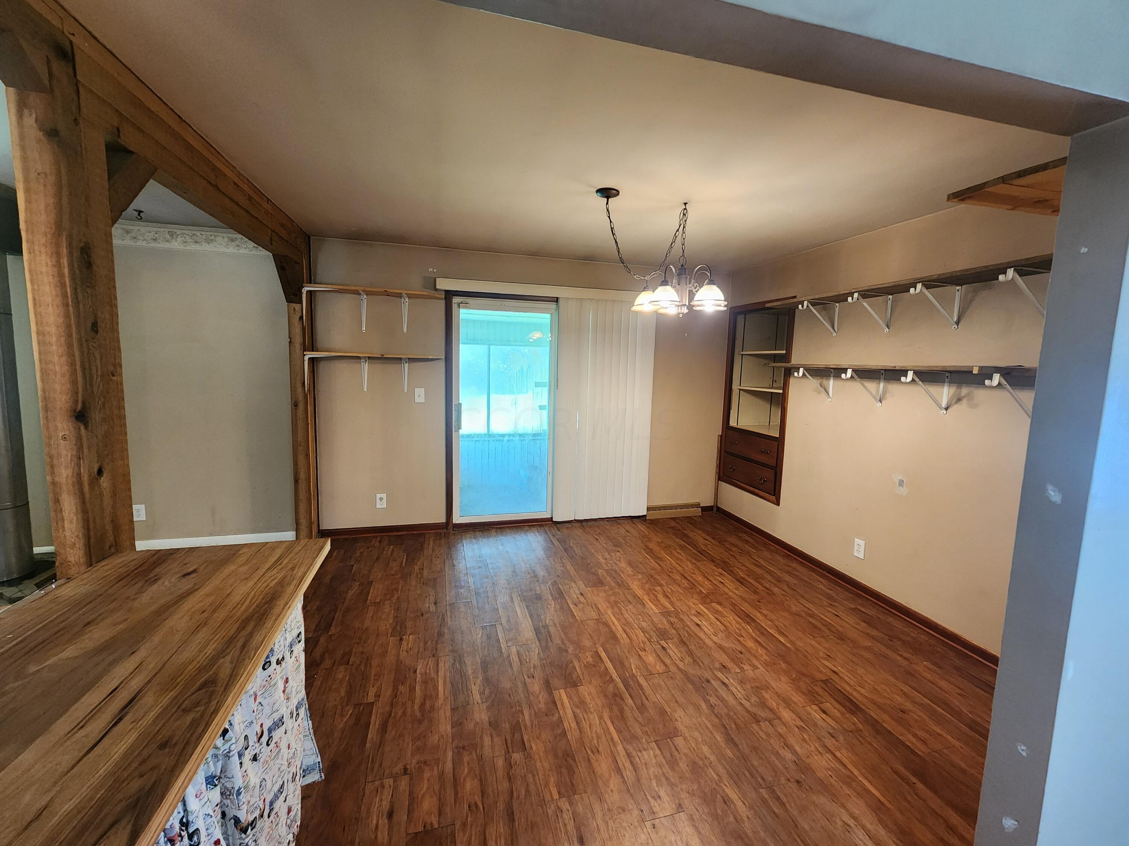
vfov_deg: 89.9
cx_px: 564
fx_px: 424
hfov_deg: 106.2
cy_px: 423
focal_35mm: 13
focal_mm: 2.2
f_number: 2.2
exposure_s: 1/48
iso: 320
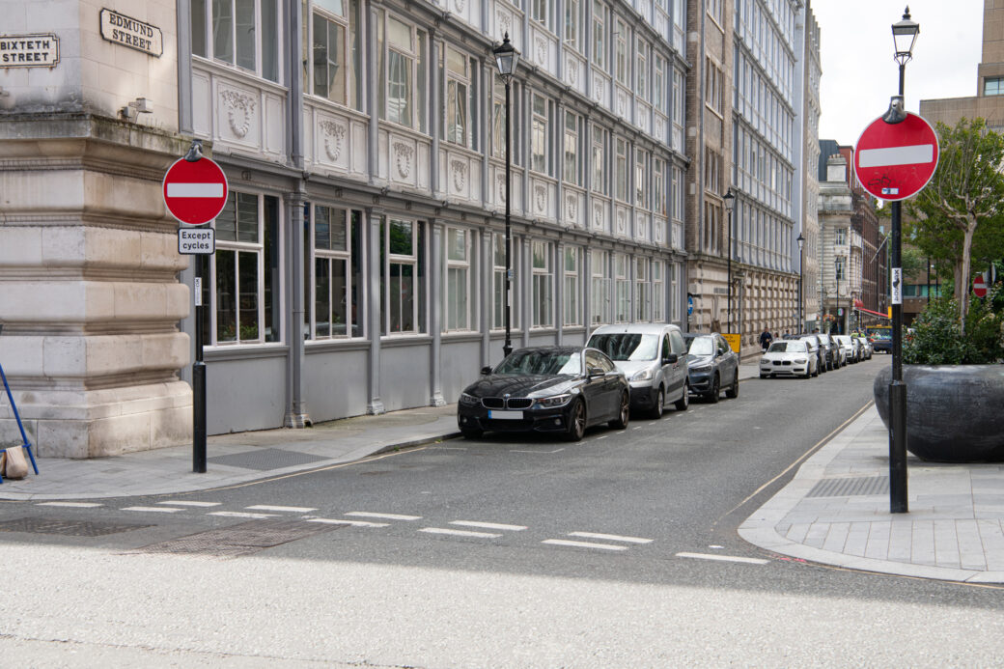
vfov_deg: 28.1
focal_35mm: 48
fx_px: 1338
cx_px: 502
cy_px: 334
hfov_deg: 41.1
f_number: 8
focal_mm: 48
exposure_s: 1/200
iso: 200
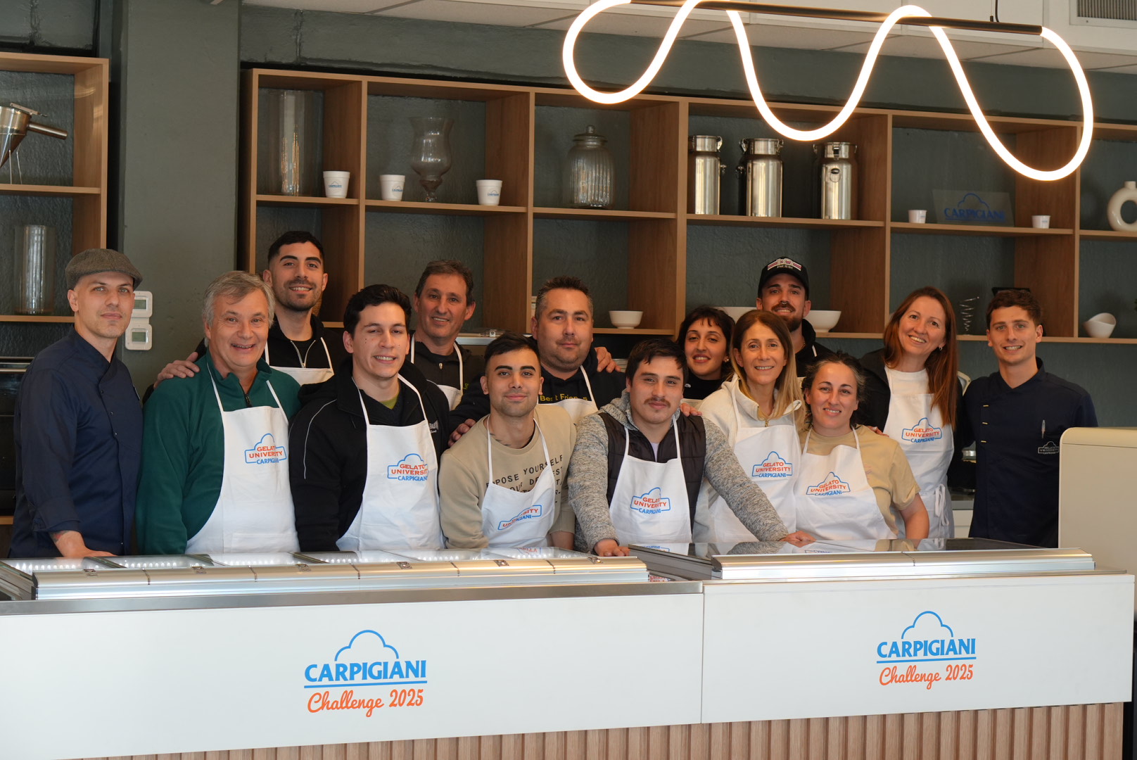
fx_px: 2370
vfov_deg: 18.2
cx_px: 568
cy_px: 380
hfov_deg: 27.0
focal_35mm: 75
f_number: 4
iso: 500
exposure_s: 1/160
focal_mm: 50
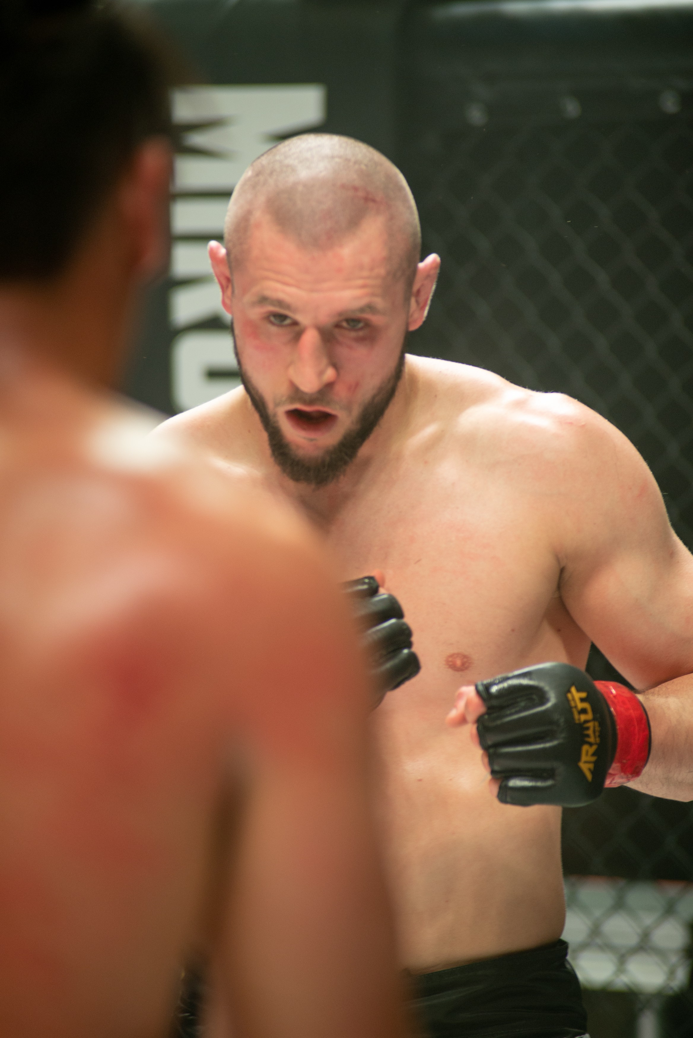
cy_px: 519
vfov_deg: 10.3
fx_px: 5770
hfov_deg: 6.9
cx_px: 346
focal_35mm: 200
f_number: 4
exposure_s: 1/320
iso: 720
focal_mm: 200
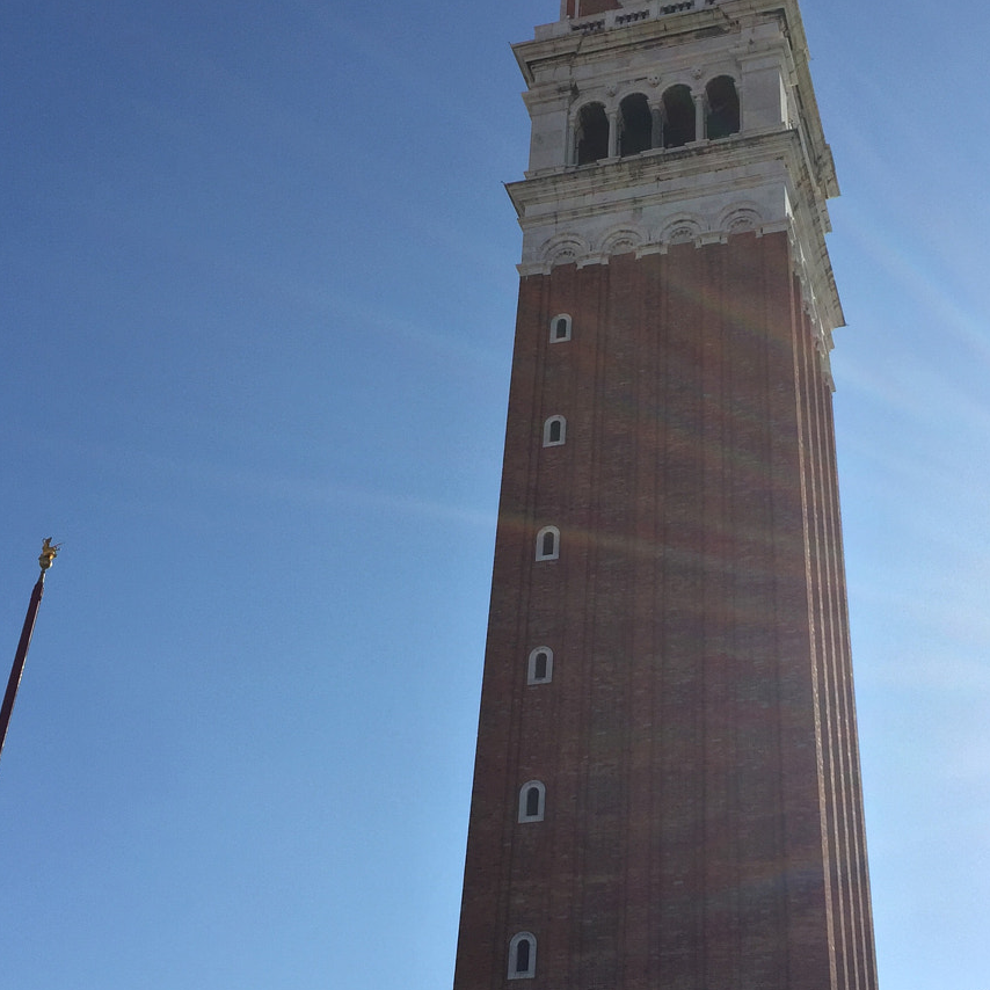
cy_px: 543
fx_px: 1553
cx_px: 625
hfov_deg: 35.1
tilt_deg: +34.5
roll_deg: +0.1
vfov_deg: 35.3
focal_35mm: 48
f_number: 2.2
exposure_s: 1/3300
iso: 32
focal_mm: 4.15
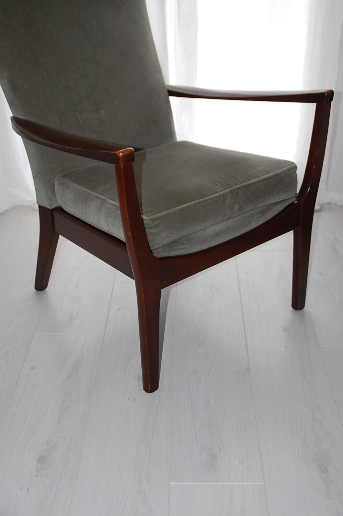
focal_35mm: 48
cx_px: 172
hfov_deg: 28.0
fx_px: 687
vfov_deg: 41.1
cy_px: 258
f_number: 4.2
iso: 400
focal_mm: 32
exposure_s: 1/60
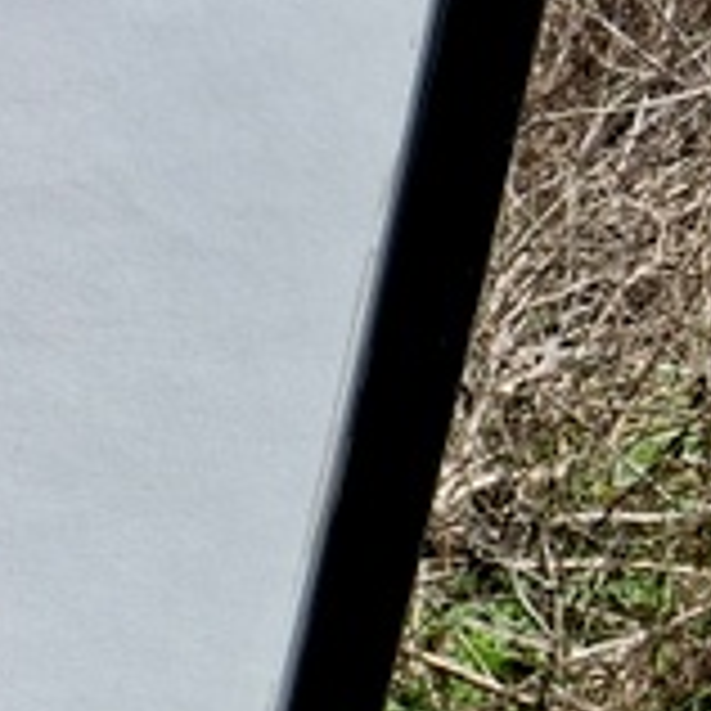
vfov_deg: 14.5
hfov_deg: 12.2
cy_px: 886
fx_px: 2696
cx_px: -958
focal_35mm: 116
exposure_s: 1/143
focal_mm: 3.98
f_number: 1.8
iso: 25
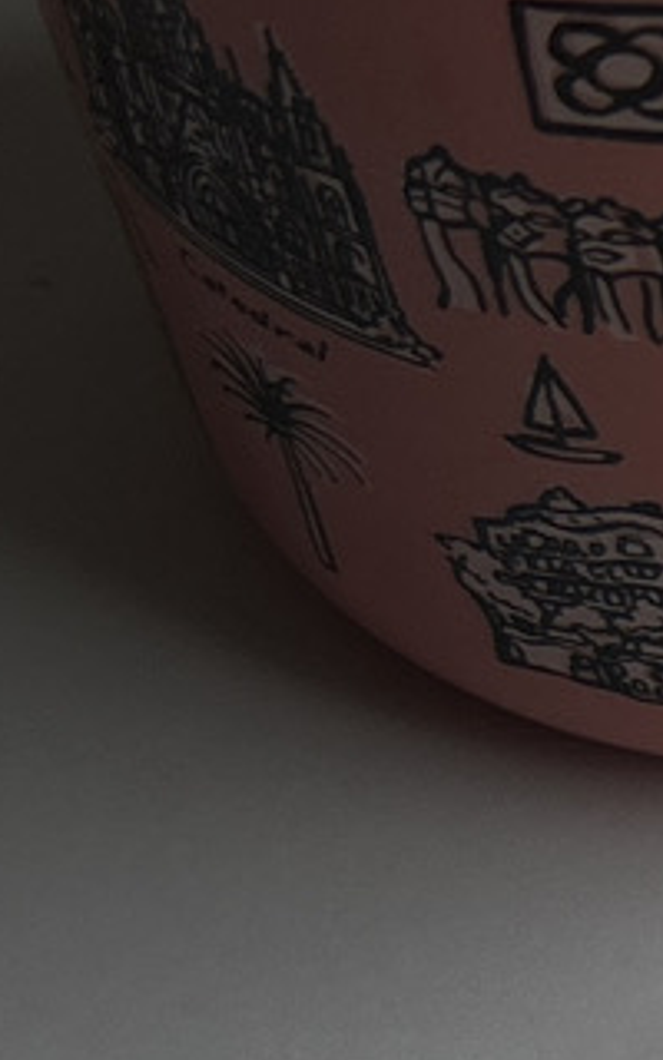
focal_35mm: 172
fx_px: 4973
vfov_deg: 12.1
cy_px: 990
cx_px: 2284
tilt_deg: -51.9
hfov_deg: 6.6
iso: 50
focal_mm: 5.7
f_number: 1.5
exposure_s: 1/499
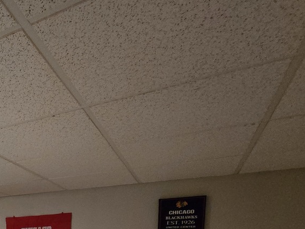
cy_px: 274
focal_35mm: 33
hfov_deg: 39.6
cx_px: -62
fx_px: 291
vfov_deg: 34.5
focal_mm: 2.2
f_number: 2.2
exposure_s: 1/24
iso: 1250
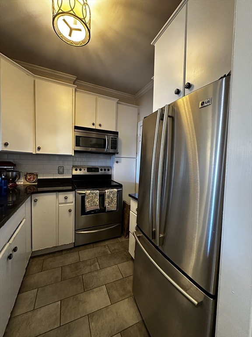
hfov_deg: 85.7
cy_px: 168
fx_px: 136
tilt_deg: -2.5
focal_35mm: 14
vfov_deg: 102.1
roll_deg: -2.9
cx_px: 126
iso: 800
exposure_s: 1/60
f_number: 2.2
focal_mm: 2.22
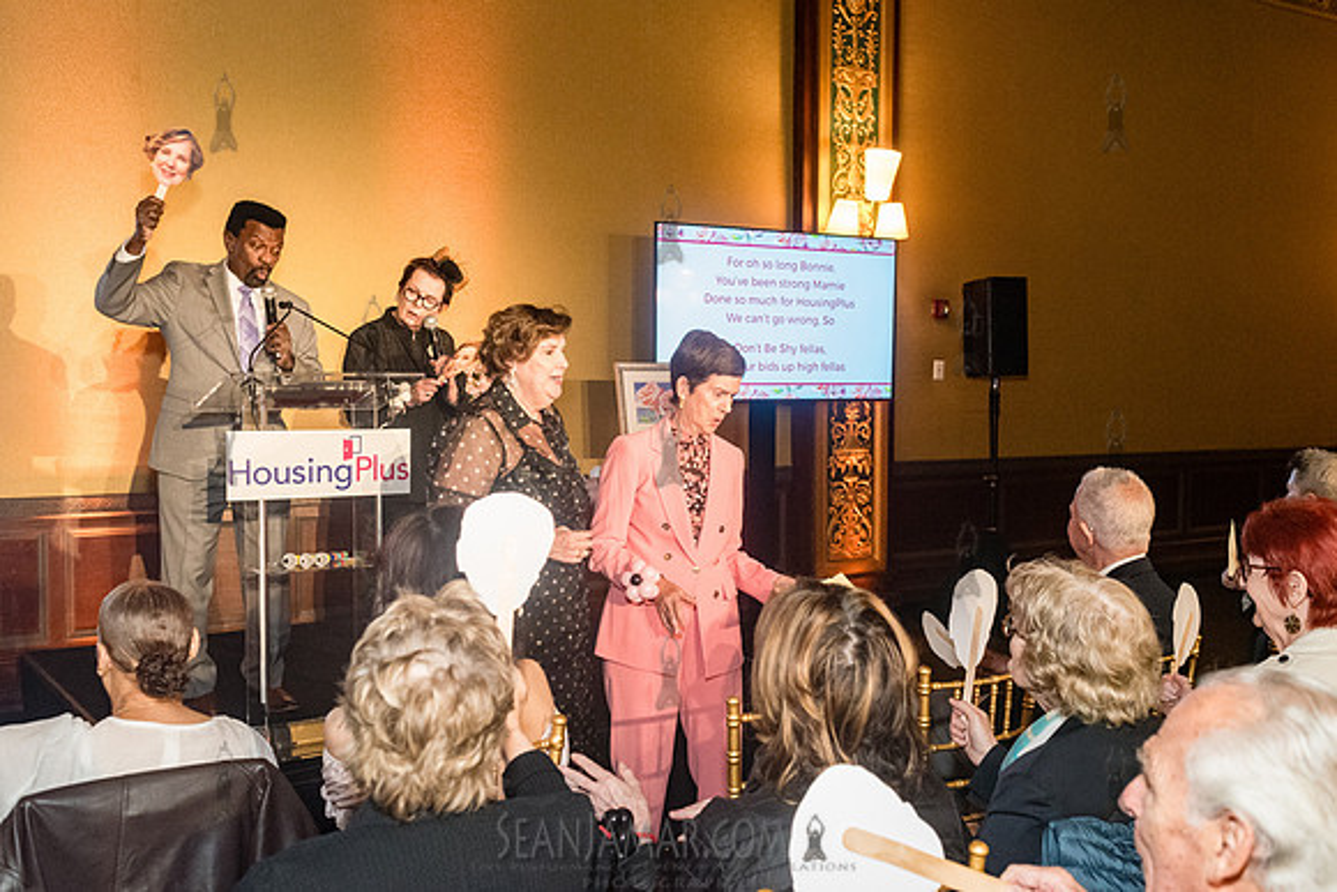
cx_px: 681
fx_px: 1343
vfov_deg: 36.8
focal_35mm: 36
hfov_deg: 52.9
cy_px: 446
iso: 6400
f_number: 4.5
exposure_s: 1/160
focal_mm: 35
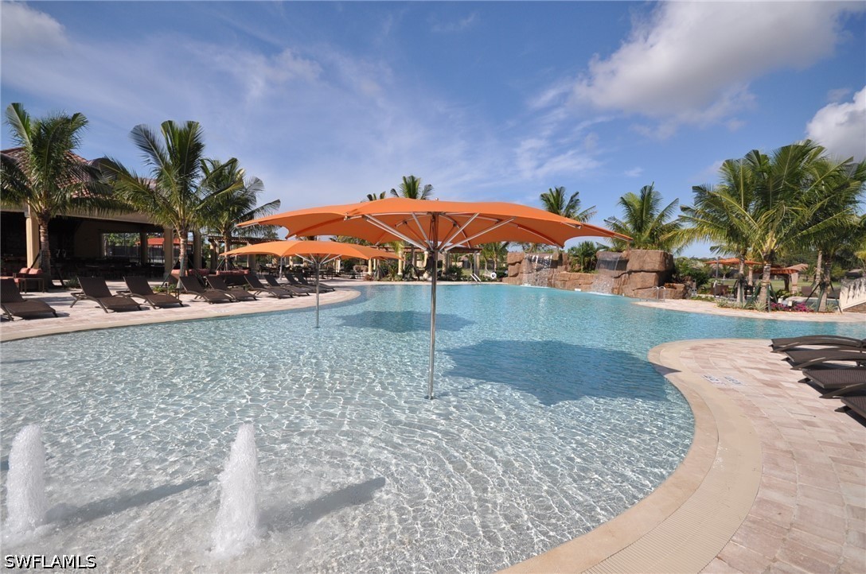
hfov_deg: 100.5
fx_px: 360
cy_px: 287
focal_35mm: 15
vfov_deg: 77.1
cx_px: 433
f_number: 8
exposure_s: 1/2000
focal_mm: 10
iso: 400
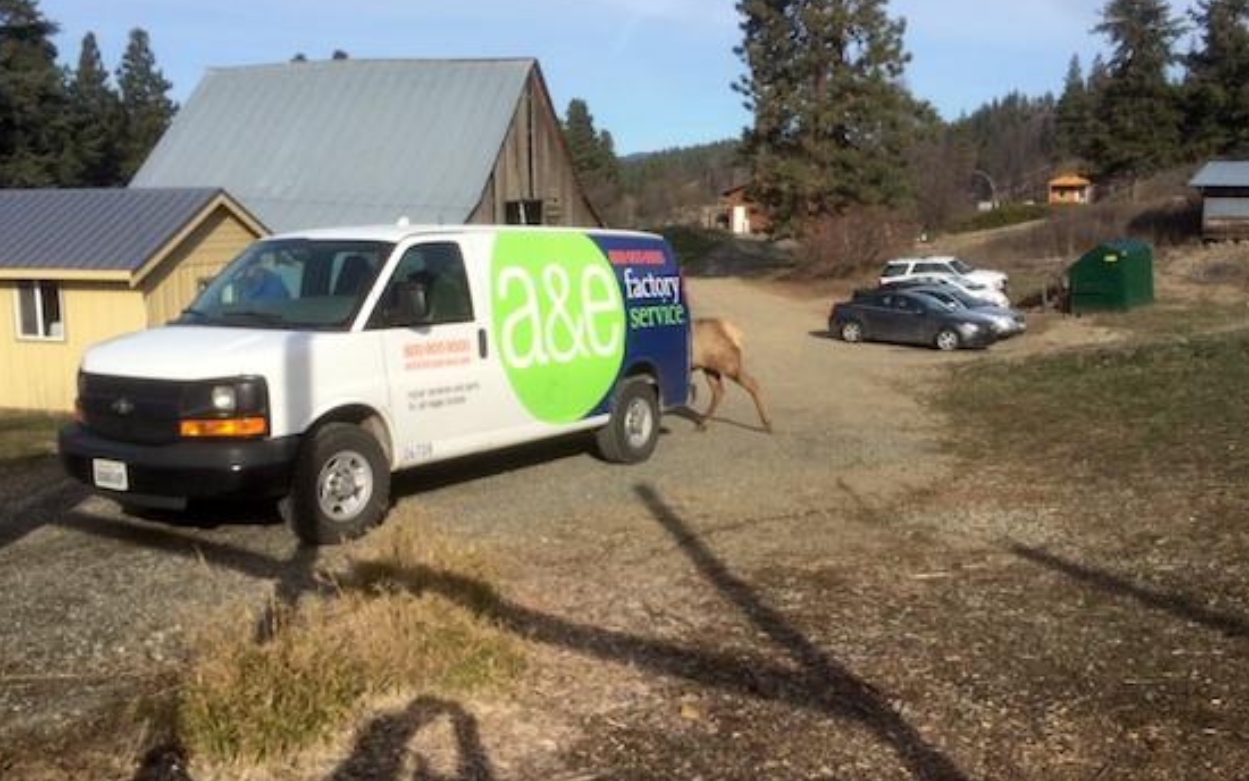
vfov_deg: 38.3
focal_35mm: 33
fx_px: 1124
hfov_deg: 58.1
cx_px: 588
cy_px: 362
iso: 32
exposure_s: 1/2283
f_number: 2.2
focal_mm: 4.15
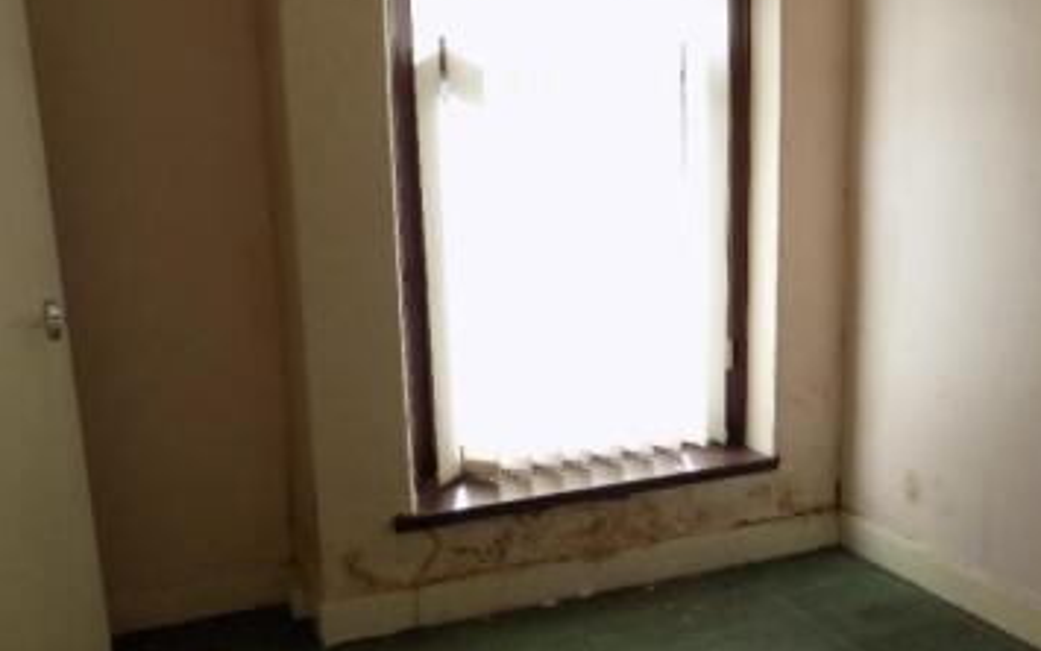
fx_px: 1135
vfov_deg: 31.9
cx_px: 664
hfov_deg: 48.7
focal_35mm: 40
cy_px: 406
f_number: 3.1
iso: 80
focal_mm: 4
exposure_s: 1/160
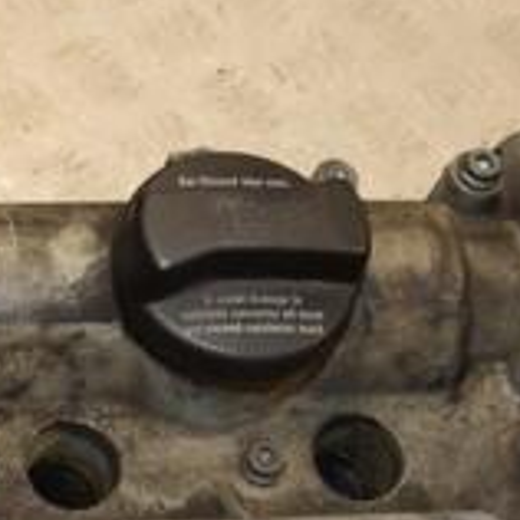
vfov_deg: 16.8
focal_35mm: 102
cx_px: -112
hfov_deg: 16.4
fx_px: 1727
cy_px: 510
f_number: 7.1
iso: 800
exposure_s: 1/200
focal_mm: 21
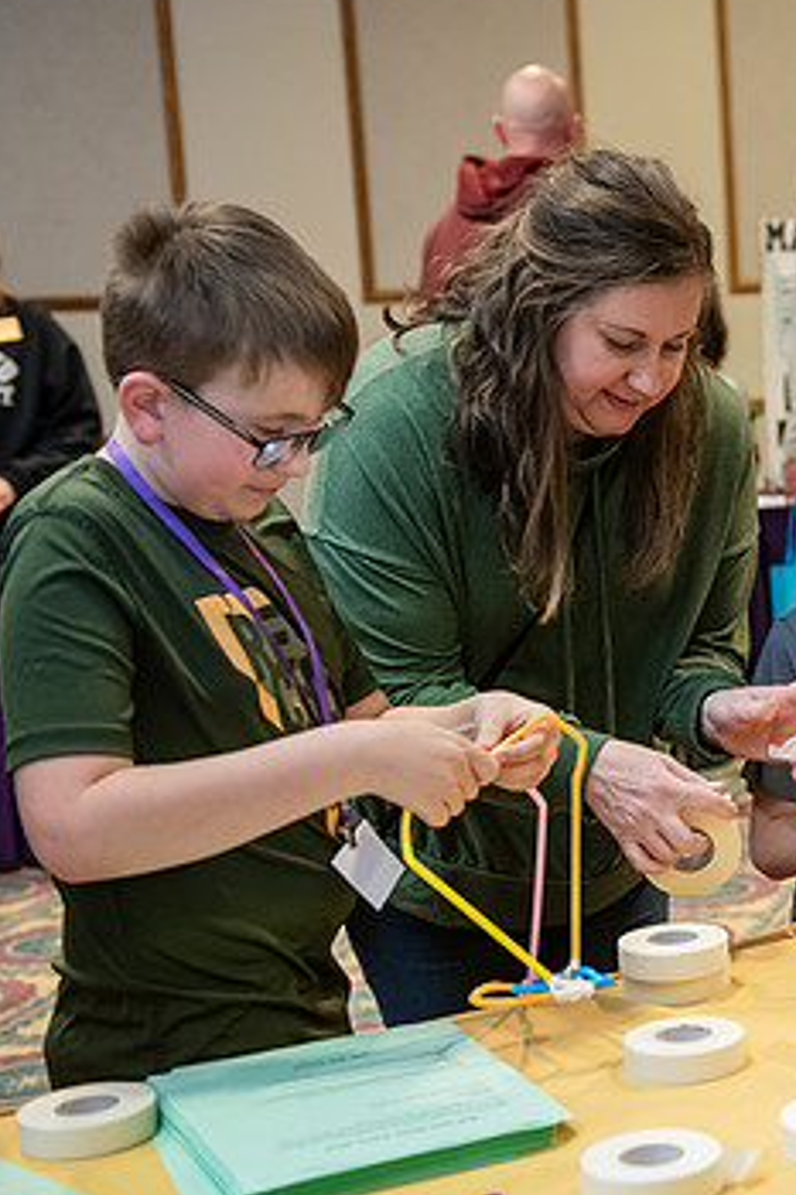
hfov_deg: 17.9
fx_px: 2423
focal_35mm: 73
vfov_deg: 27.7
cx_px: 902
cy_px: 609
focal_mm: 44
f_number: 3.2
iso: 2000
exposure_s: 1/200
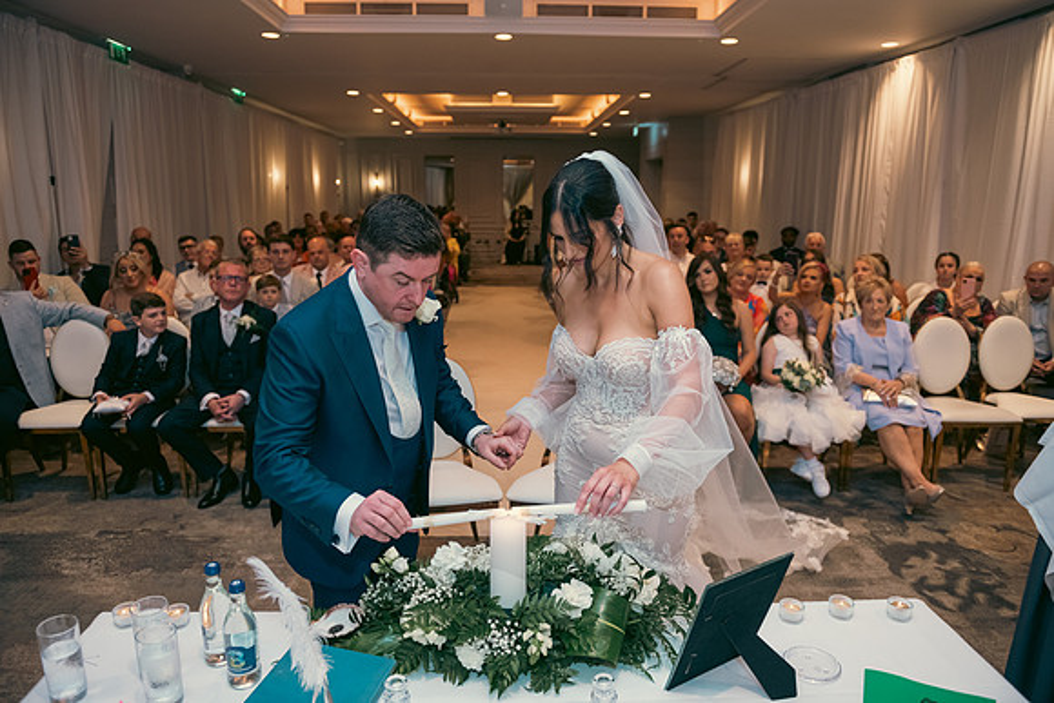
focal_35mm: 24
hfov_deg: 73.7
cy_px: 352
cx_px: 527
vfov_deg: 53.2
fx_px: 703
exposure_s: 1/160
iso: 800
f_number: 3.5
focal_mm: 24
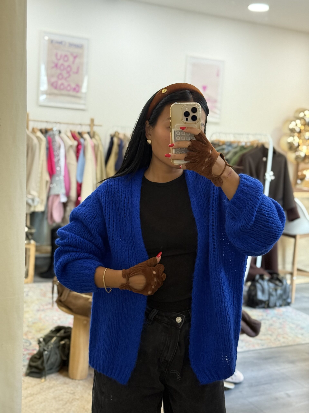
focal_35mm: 48
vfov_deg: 39.7
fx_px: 571
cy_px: 206
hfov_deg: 30.3
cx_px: 154
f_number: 1.78
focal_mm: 6.76
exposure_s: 1/25
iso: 400
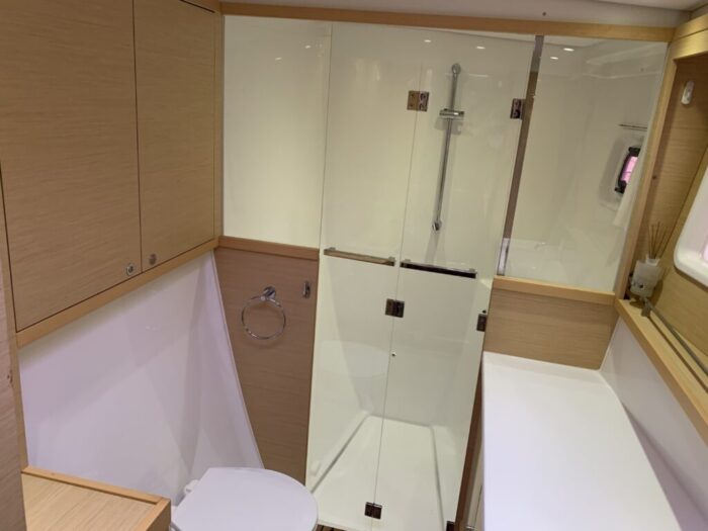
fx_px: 532
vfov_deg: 53.1
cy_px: 266
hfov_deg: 67.3
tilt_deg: -16.8
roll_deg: -5.8
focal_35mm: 26
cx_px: 354
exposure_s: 1/64
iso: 100
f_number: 1.8
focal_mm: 4.25
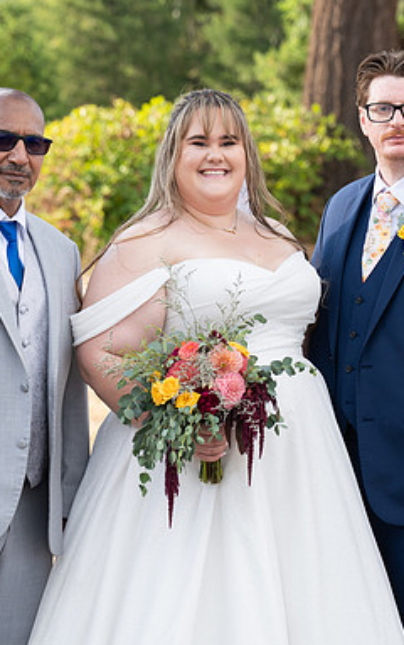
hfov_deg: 7.2
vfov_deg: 11.6
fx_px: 3183
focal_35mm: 181
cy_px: 321
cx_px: 359
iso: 250
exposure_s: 1/400
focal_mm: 101
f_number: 5
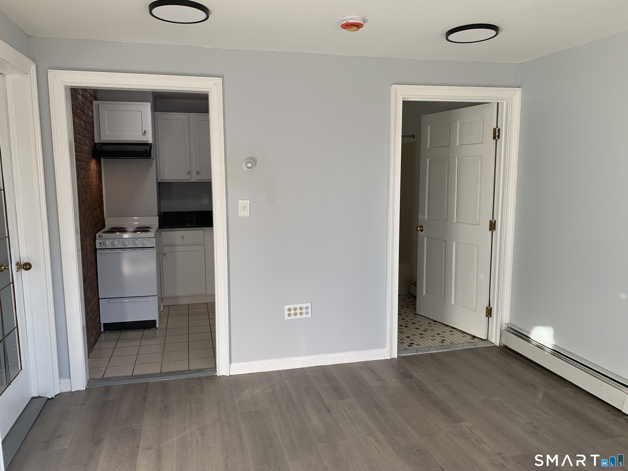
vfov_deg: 53.1
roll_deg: +0.6
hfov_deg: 67.3
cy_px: 236
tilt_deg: -8.8
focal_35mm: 26
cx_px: 314
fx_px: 472
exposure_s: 1/122
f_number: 1.8
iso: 50
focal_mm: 4.25
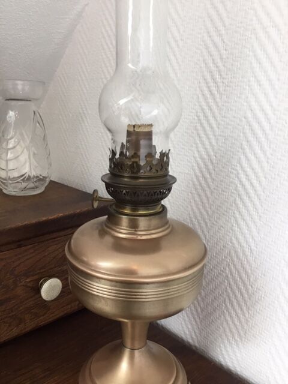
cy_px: 192
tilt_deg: -15.4
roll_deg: -0.3
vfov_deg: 58.4
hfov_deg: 45.4
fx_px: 344
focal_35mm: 31
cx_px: 144
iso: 64
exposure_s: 1/33
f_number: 2.4
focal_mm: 3.3
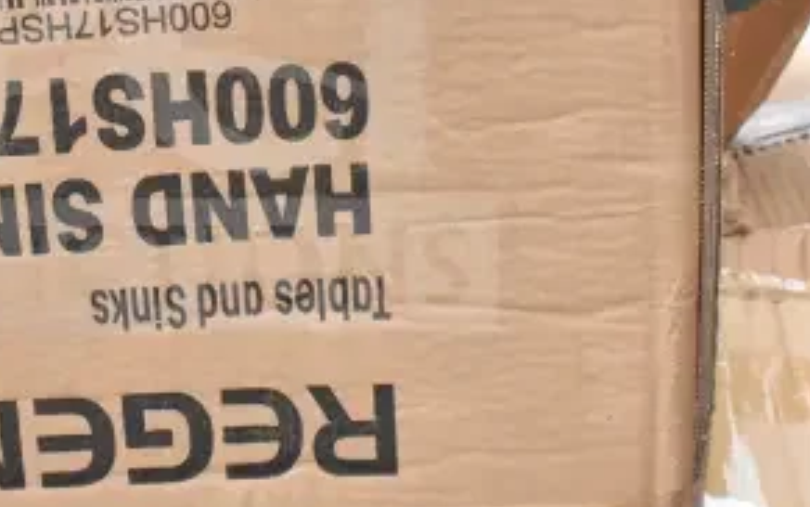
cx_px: 184
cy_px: 110
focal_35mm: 96
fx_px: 2120
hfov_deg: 21.4
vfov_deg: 13.6
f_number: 13
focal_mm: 30
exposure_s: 1/640
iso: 6400
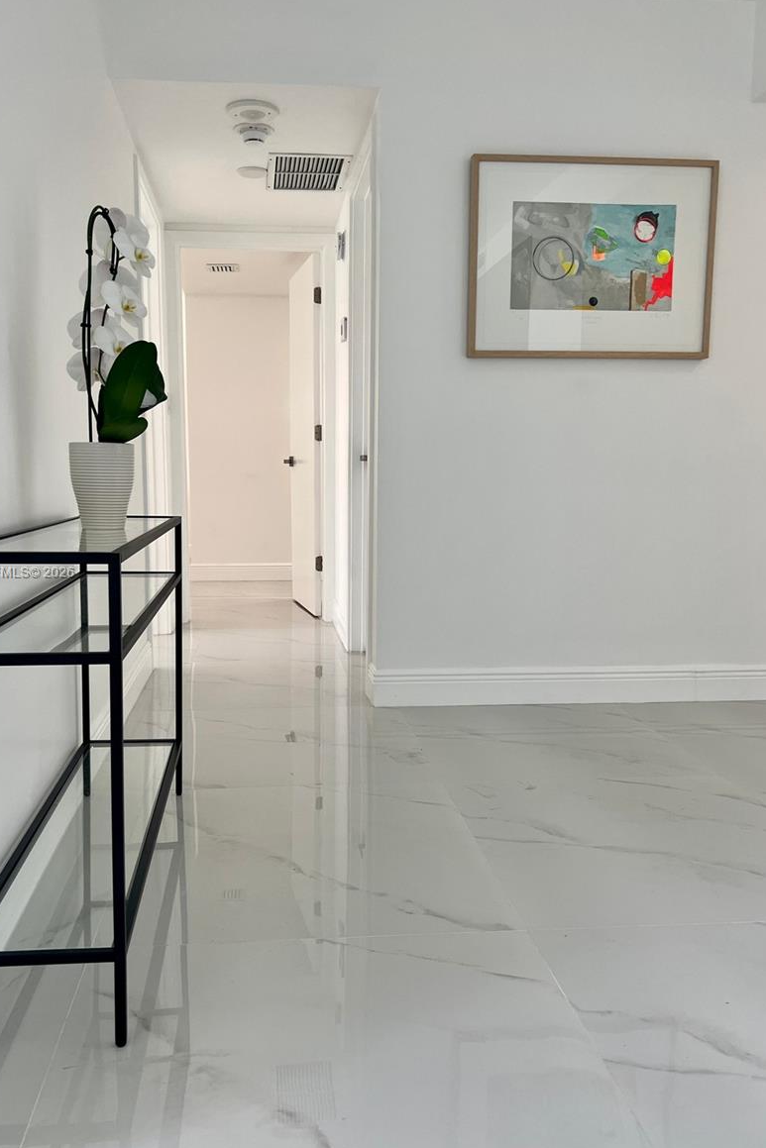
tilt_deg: -6.3
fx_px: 893
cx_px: 337
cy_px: 574
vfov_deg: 65.5
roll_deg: +0.4
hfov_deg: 46.3
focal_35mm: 28
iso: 64
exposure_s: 1/120
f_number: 1.5
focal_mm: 5.7
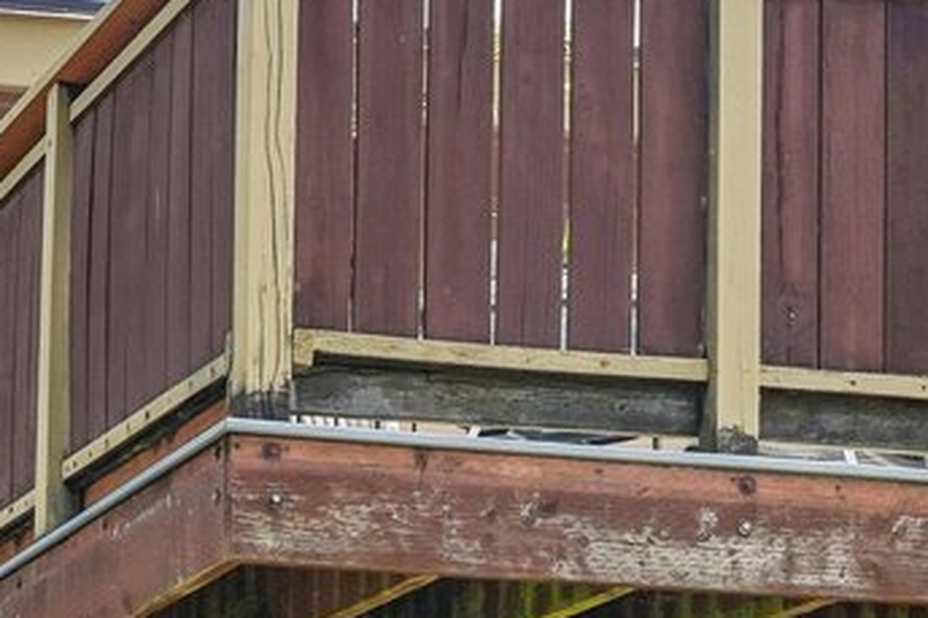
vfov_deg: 9.5
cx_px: 89
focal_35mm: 143
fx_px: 3684
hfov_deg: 14.2
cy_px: 700
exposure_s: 1/400
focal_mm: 24
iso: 400
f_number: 8
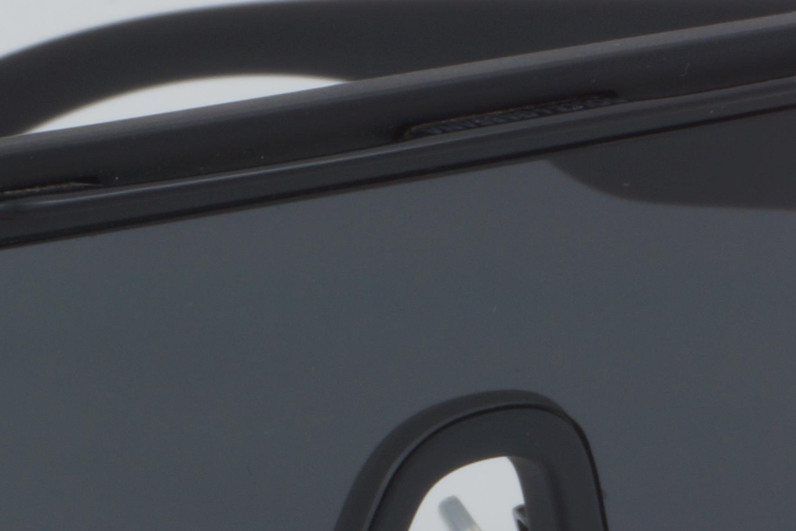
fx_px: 6250
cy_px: 537
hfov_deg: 7.2
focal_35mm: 283
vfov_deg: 4.9
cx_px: -122
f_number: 32
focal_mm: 55
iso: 100
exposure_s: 1/4
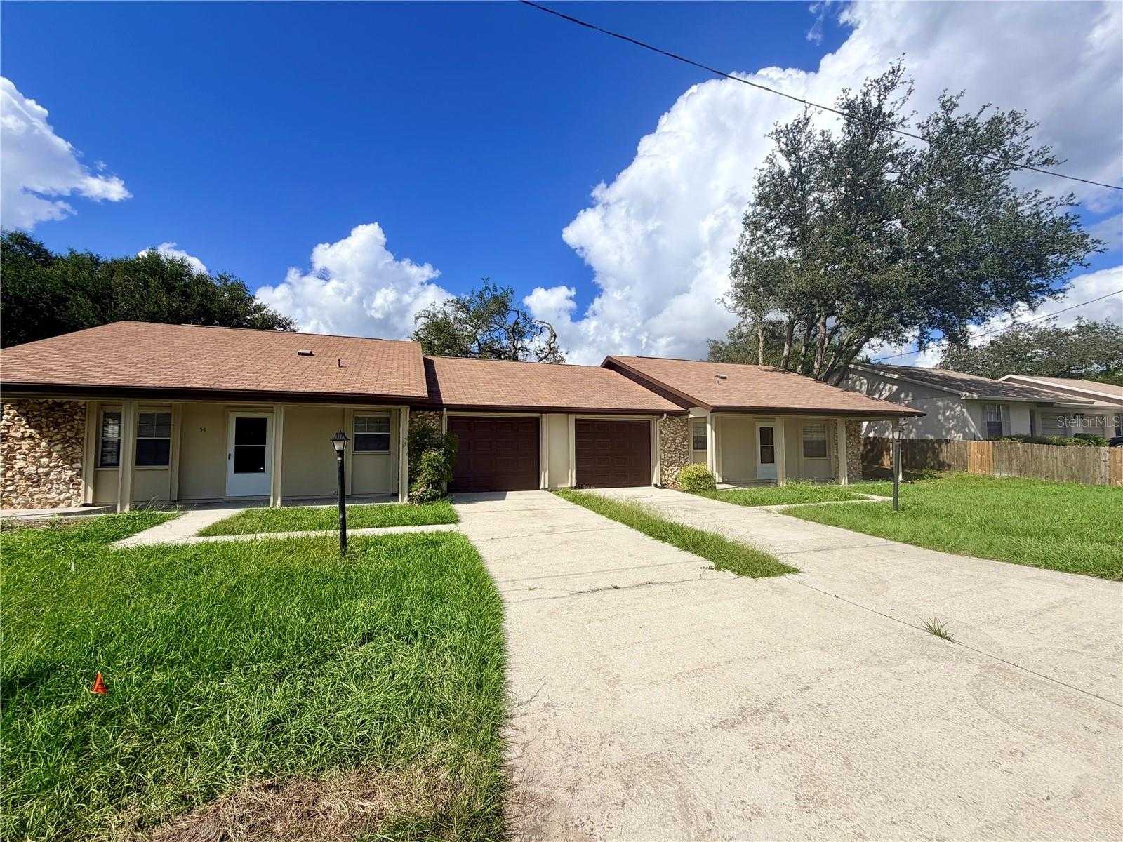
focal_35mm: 14
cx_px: 562
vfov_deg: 85.7
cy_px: 421
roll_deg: +0.3
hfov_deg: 102.1
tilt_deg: +3.1
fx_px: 454
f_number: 2.2
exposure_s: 1/1656
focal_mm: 2.22
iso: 20
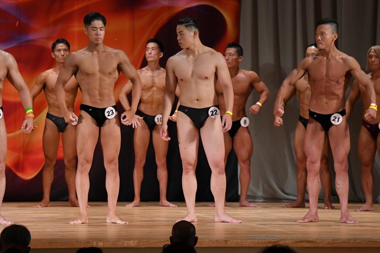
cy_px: 126
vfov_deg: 6.1
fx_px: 2374
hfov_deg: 9.2
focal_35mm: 225
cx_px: 190
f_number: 5.6
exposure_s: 1/400
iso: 3200
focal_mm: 150
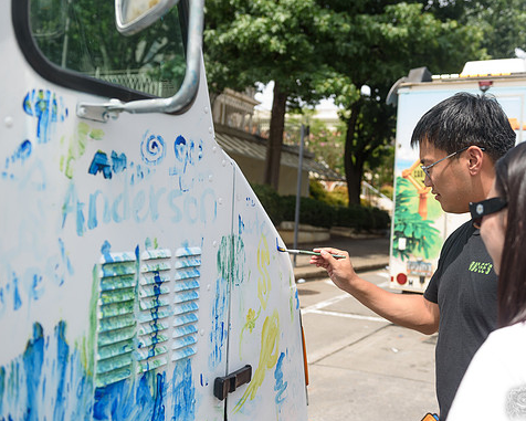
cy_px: 213
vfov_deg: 37.3
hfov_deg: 45.5
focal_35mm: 40
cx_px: 317
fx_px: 623
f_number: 5
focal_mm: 35
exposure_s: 1/640
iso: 200
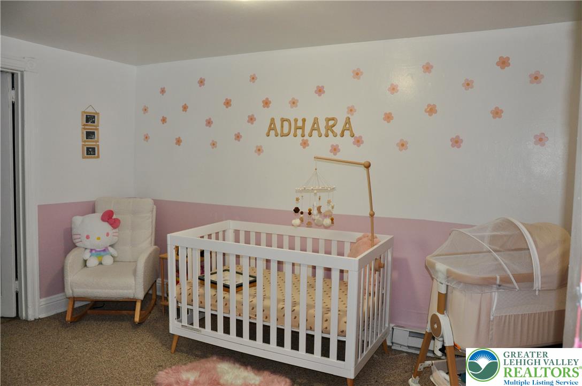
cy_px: 193
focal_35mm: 27
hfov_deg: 67.5
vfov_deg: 47.8
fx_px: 436
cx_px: 291
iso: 800
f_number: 3.5
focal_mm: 18
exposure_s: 1/60
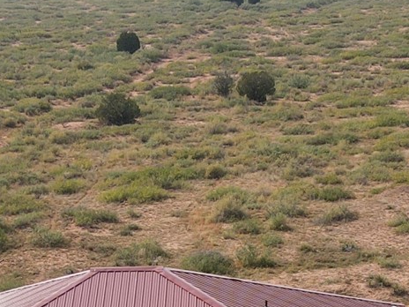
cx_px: 303
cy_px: 483
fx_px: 1252
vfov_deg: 13.1
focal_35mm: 106
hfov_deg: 18.4
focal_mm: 4.5
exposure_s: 1/725
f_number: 2.8
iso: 100
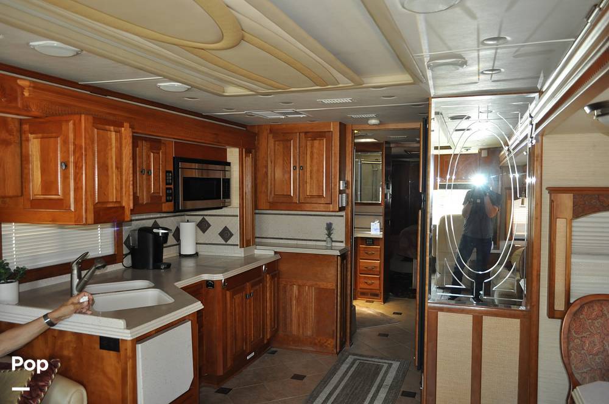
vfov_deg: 47.8
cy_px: 202
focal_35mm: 27
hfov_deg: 67.4
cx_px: 304
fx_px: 456
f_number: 3.5
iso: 800
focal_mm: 18
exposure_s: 1/80
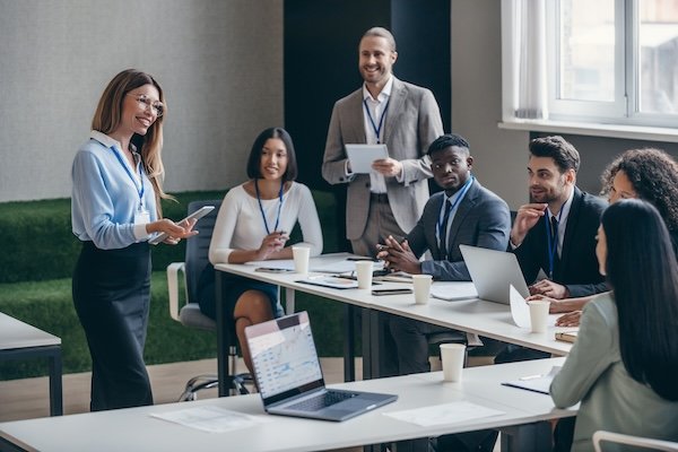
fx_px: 1846
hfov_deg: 20.8
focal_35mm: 98
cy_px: 226
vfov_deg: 14.0
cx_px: 339
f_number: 4
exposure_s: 1/160
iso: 500
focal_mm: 98
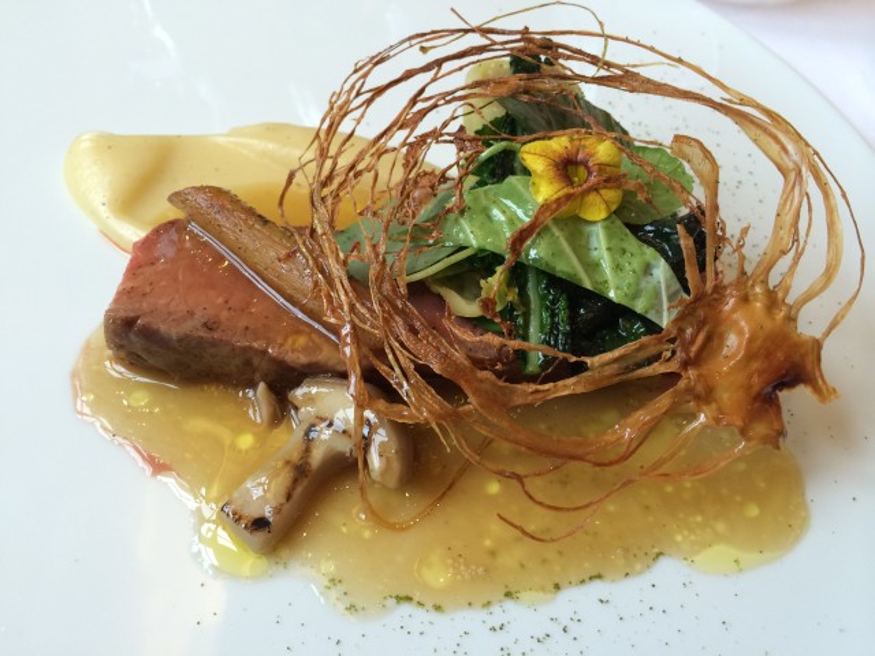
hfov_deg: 60.0
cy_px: 328
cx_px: 438
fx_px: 758
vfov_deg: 46.8
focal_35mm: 30
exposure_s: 1/30
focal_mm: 4.12
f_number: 2.2
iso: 40
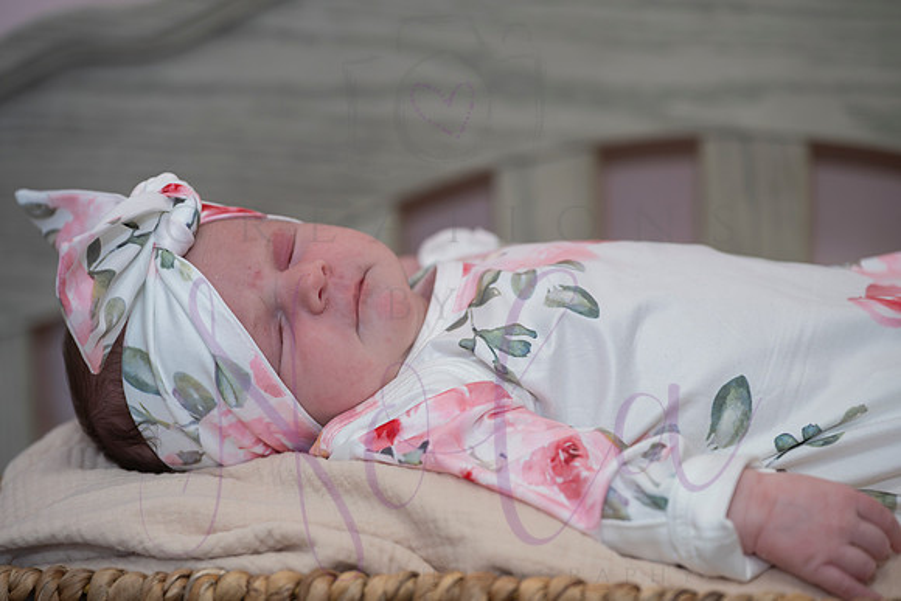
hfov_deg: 19.4
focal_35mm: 105
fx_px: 2637
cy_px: 293
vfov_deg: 13.0
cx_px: 439
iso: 800
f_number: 4
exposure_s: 1/320
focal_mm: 101
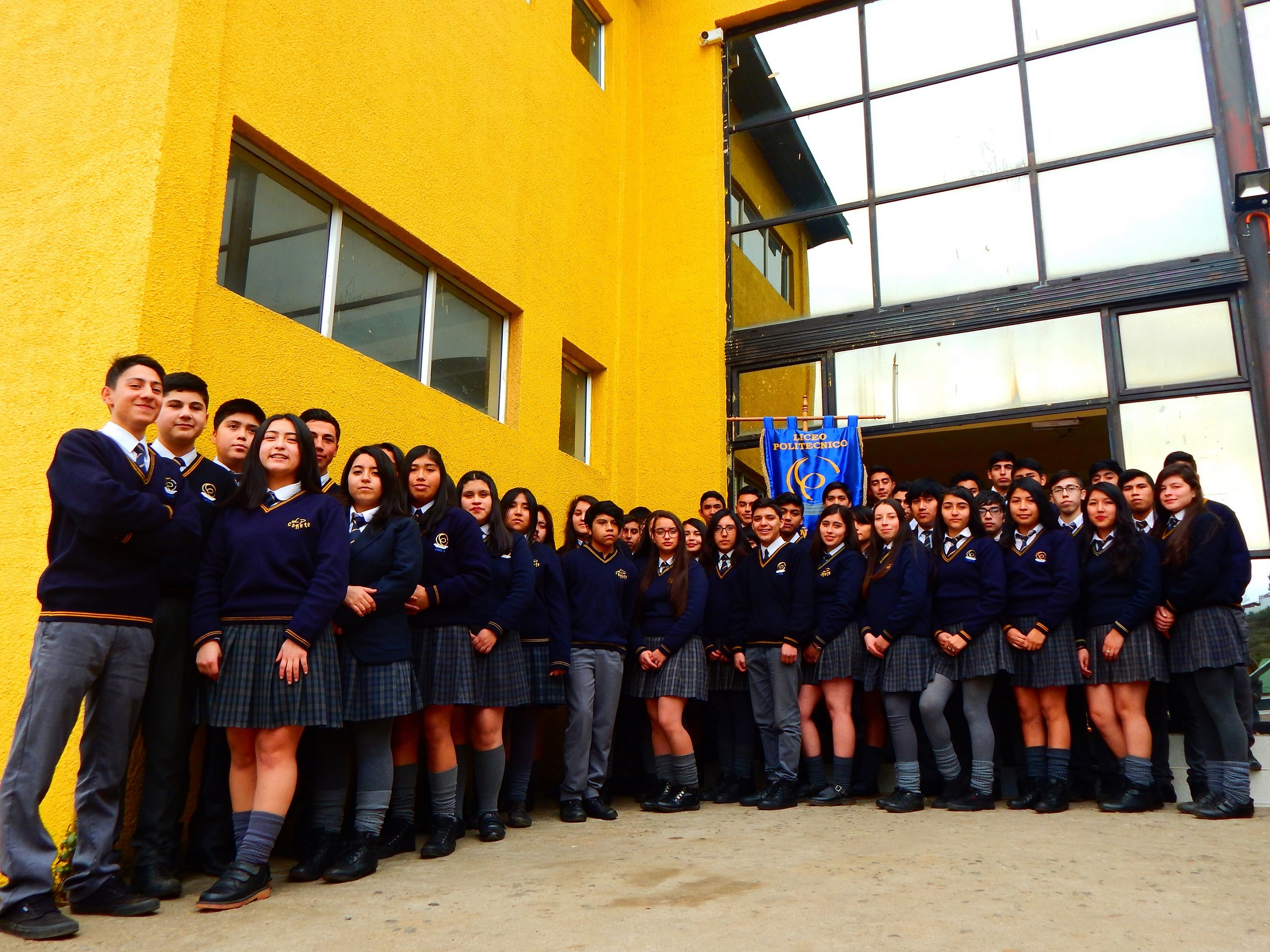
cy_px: 476
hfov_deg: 63.4
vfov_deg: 49.7
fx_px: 1027
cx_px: 635
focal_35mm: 28
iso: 125
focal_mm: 5.1
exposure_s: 1/250
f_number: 3.2
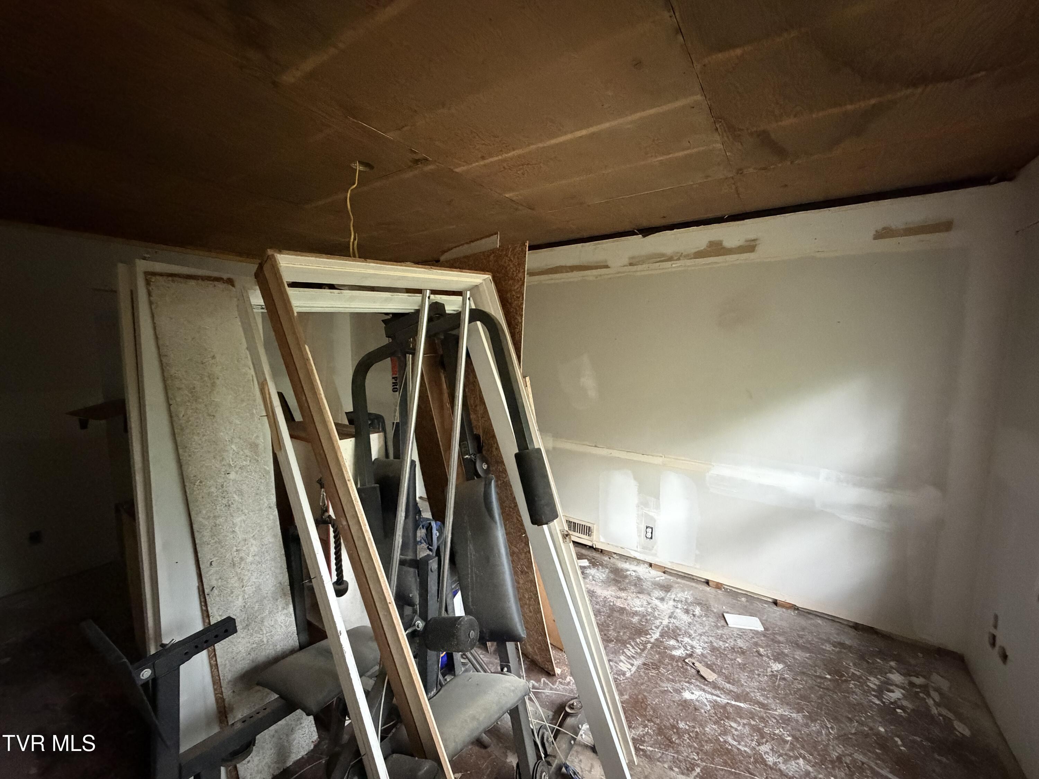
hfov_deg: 102.1
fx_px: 420
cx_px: 520
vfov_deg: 85.7
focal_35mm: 14
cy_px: 390
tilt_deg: -6.1
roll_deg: +0.4
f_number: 2.2
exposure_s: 1/50
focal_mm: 2.22
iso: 1250
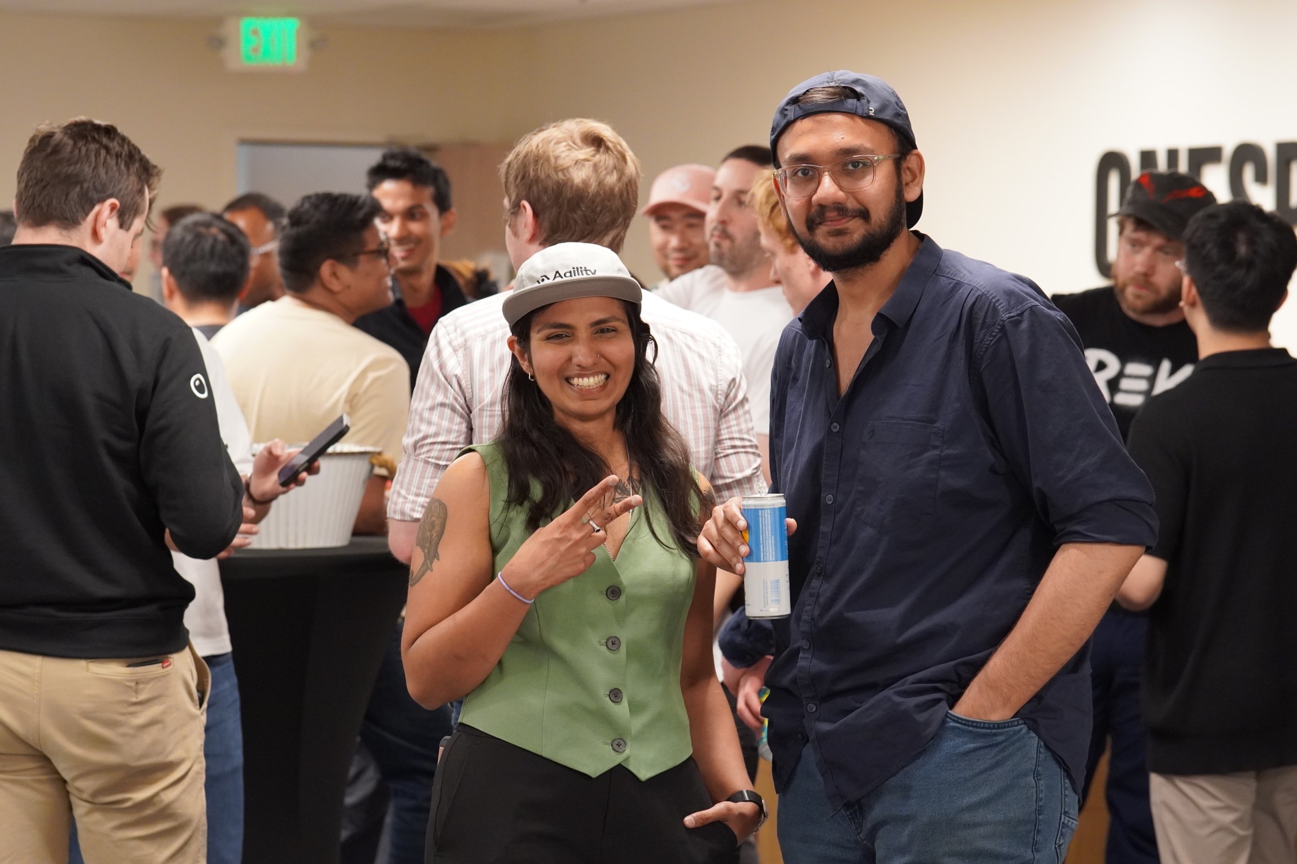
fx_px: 4053
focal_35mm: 112
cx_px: 648
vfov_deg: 12.2
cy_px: 432
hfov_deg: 18.2
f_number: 4
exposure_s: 1/160
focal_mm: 75
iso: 2000
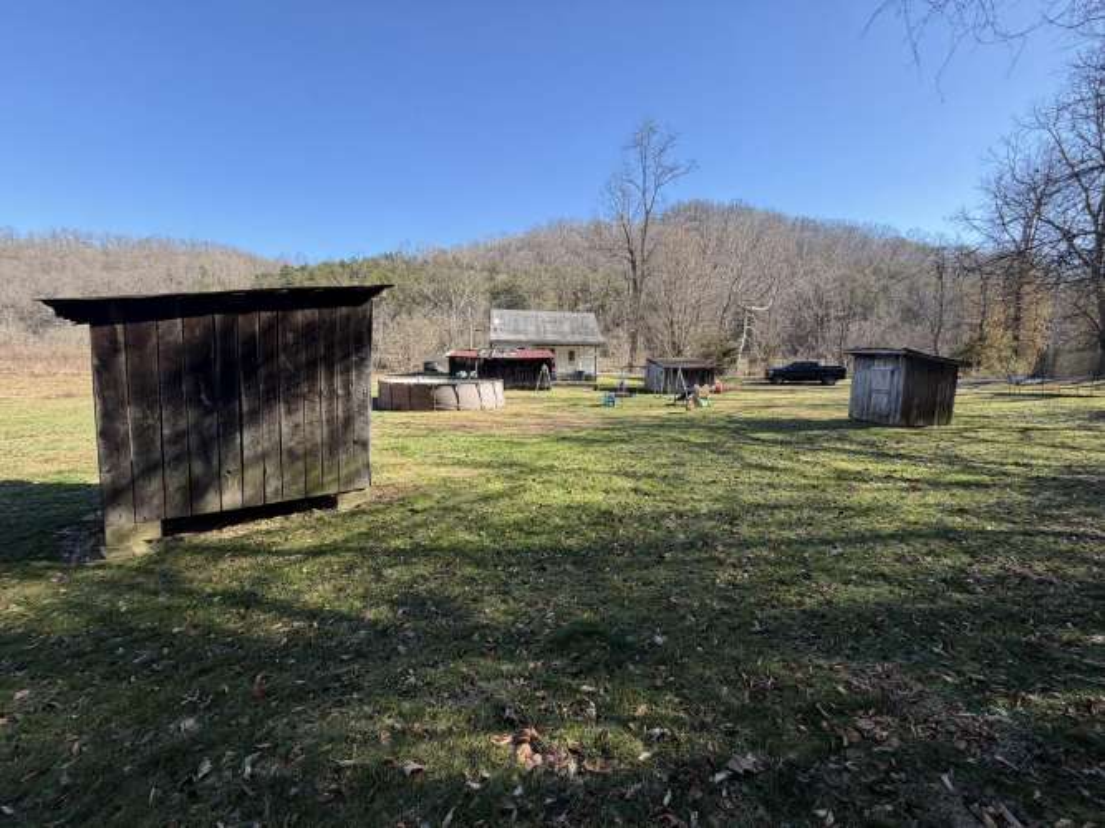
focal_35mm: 14
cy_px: 414
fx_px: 447
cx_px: 552
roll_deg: -1.3
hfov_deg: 102.1
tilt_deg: -7.6
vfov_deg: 85.7
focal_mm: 2.22
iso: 40
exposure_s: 1/506
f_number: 2.2
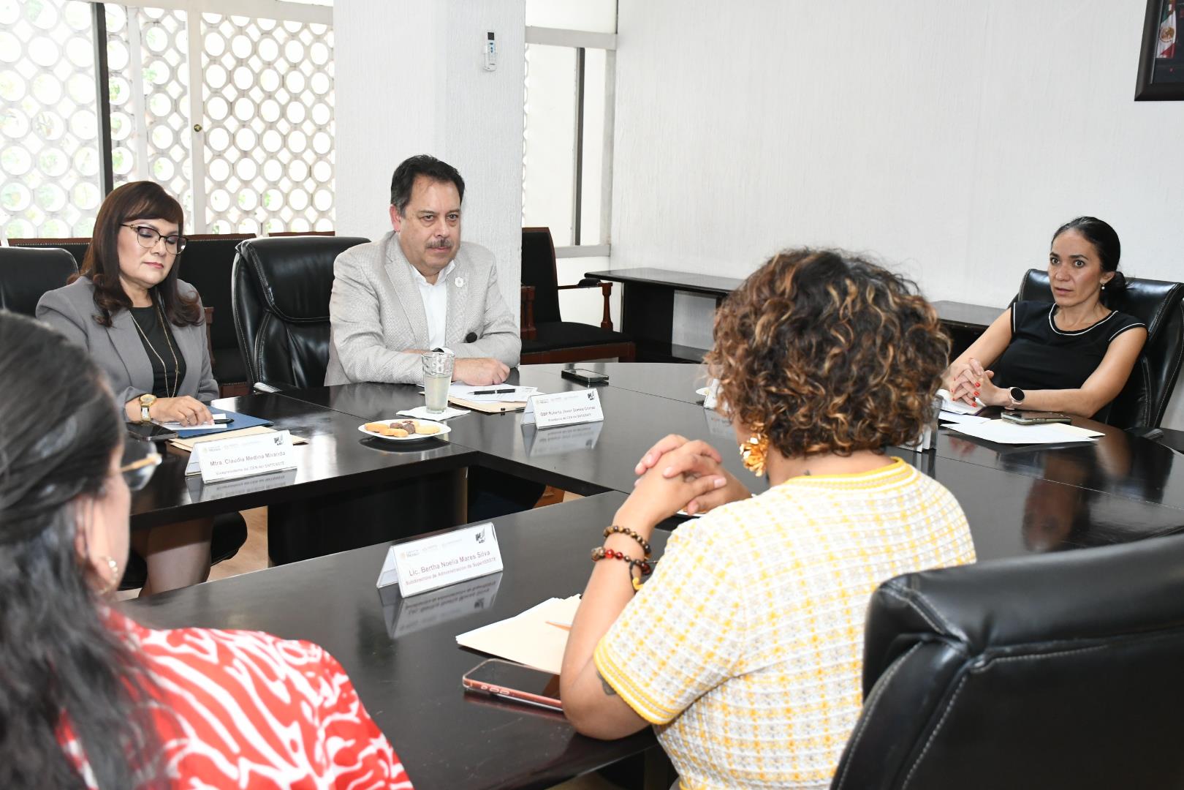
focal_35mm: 45
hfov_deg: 43.6
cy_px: 395
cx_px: 592
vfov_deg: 29.9
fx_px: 1480
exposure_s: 1/160
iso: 2500
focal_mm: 30
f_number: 5.6
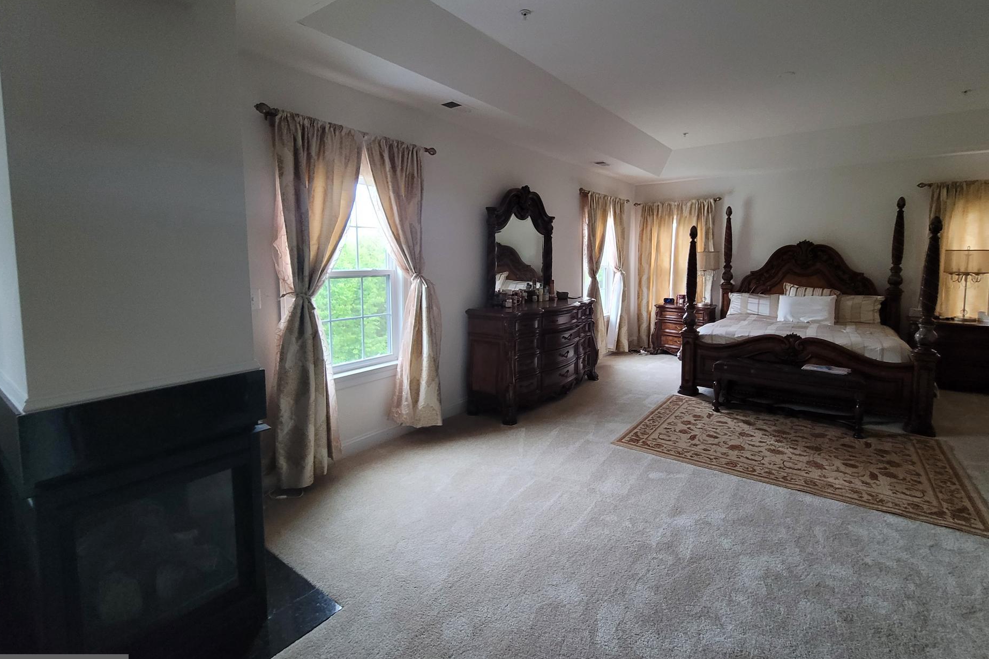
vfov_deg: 77.0
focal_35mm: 15
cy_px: 287
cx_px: 543
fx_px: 412
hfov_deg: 100.1
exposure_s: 1/29
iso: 500
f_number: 2.2
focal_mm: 2.2
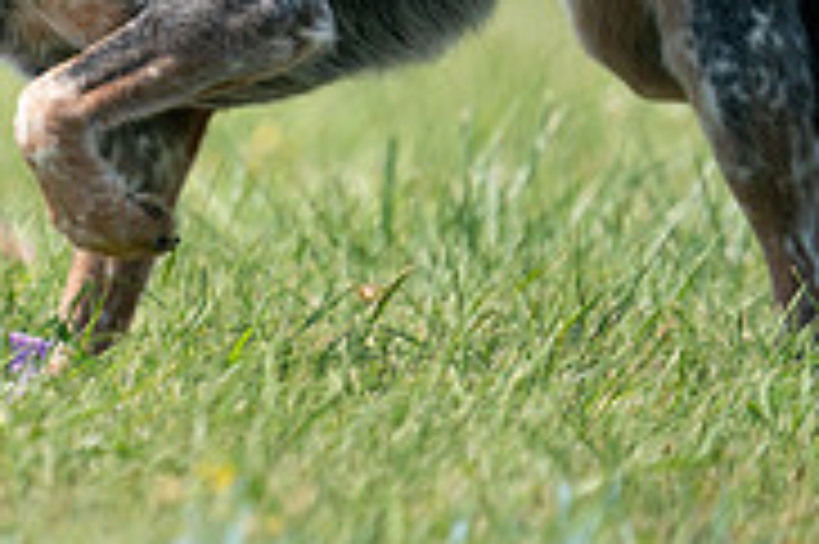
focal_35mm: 1822
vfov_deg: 0.8
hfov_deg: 1.1
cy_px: -83
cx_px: -207
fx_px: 41412
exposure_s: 1/4000
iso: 1000
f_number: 6.3
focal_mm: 571
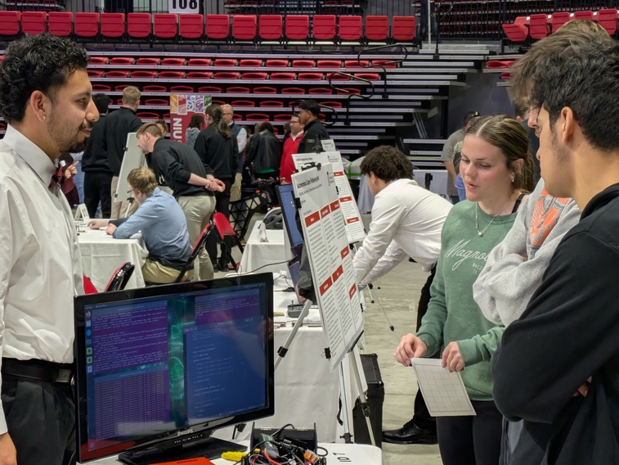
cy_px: 265
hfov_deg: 28.2
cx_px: 322
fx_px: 1234
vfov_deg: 21.3
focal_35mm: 69
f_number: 1.89
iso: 127
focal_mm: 5.43
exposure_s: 1/120
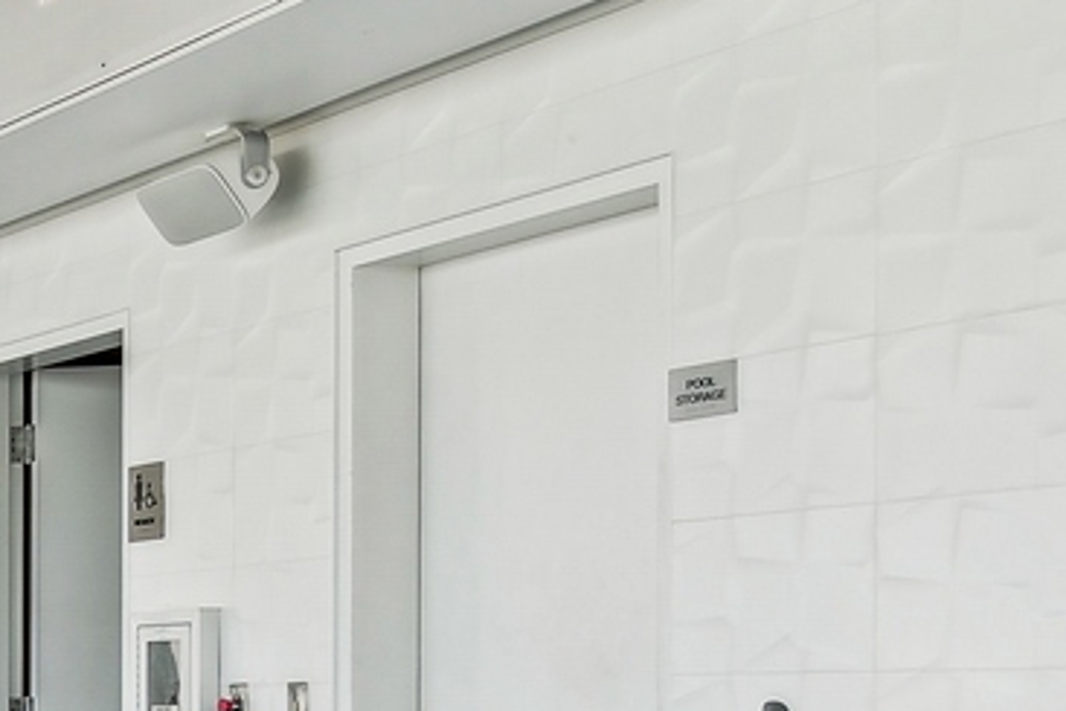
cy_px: 784
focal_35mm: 75
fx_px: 2222
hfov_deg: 17.2
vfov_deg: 17.6
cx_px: -1200
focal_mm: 17
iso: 200
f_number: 8
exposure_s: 1/50
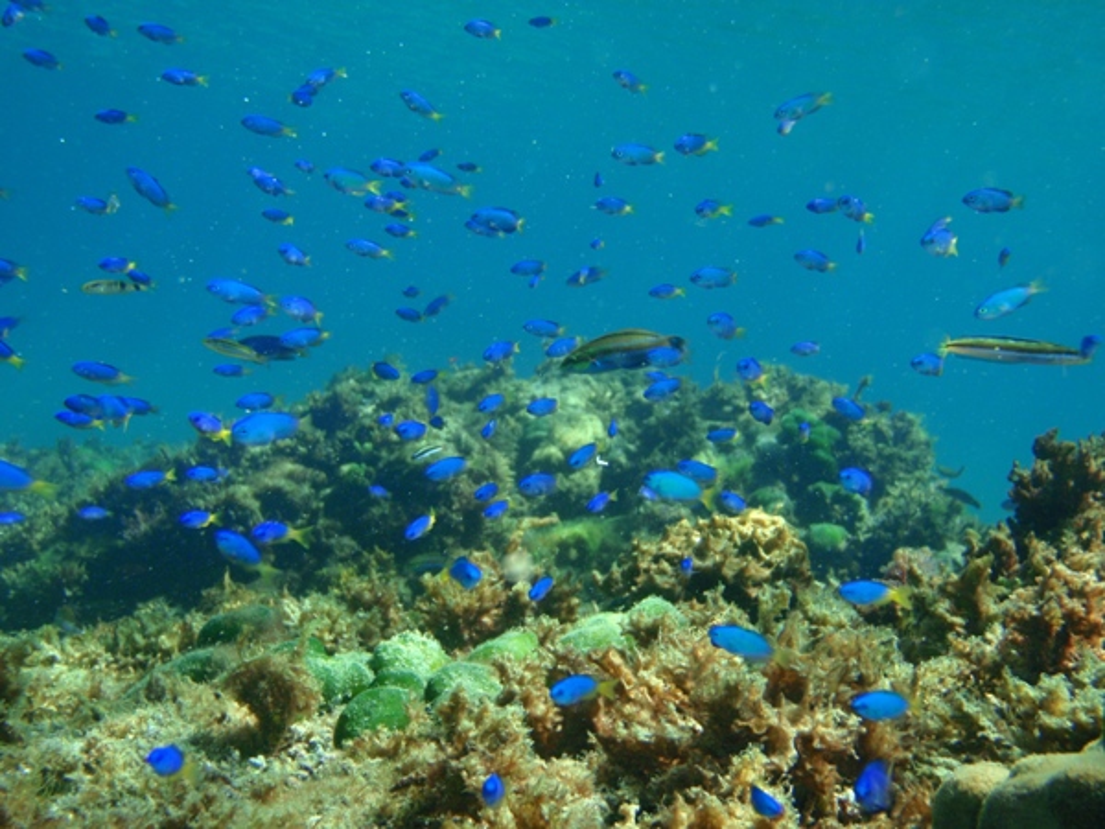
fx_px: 1149
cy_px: 414
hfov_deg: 51.4
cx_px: 552
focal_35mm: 36
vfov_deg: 39.7
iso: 64
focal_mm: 6.53
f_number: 4.1
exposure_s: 1/160
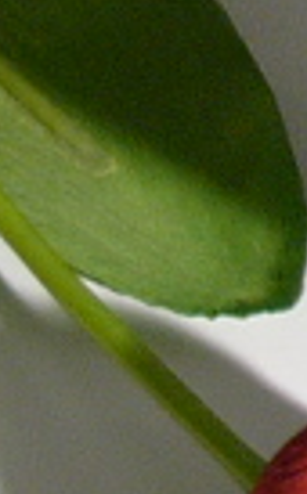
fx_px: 8546
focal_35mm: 635
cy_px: -736
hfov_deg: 2.0
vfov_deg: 3.3
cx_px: 1607
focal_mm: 16
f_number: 2.8
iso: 100
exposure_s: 1/80
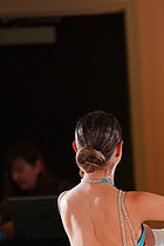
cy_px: 315
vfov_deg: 4.1
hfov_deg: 2.7
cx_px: 213
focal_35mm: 502
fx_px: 3430
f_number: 2.8
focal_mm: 182
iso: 3200
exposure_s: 1/400
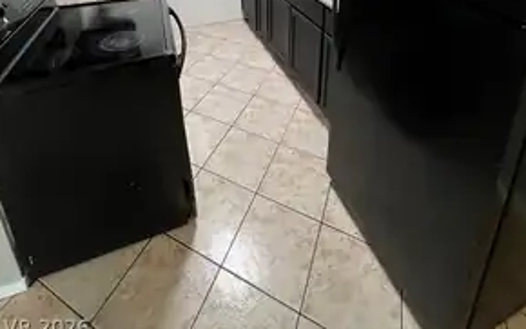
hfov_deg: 88.0
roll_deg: +0.3
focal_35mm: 19
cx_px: 259
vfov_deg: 47.8
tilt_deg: -16.8
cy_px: -20
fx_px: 272
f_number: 1.8
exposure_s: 1/60
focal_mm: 1.57
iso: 200
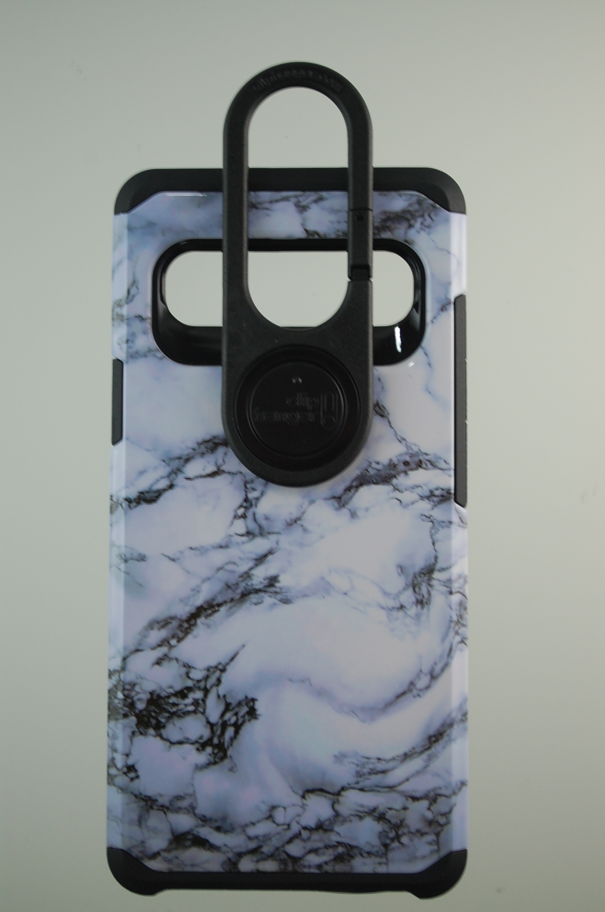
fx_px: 1366
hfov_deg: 25.0
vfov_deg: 36.9
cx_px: 302
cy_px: 456
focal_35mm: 54
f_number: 5.3
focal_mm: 36
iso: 400
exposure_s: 1/40
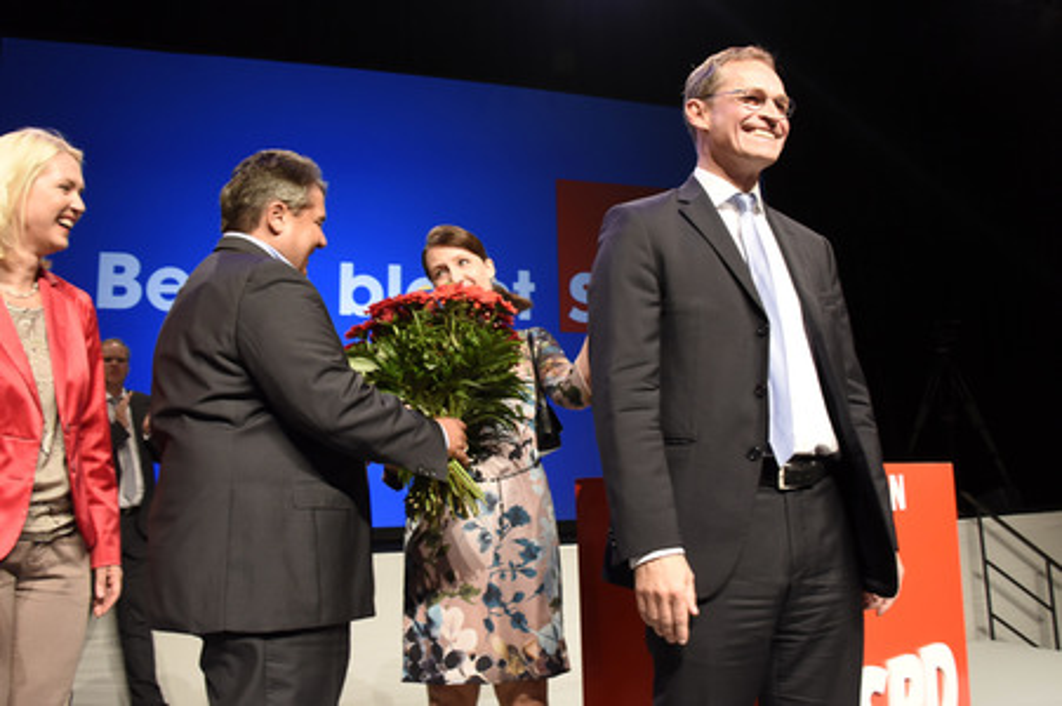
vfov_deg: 46.3
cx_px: 531
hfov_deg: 65.5
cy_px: 353
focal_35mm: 28
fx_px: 825
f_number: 5.6
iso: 2000
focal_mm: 28
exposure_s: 1/160
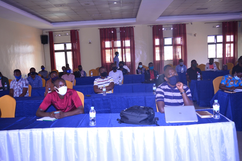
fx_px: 212
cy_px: 80
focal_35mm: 32
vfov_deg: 41.7
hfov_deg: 59.5
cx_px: 121
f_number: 4.5
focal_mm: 21
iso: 500
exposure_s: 1/60
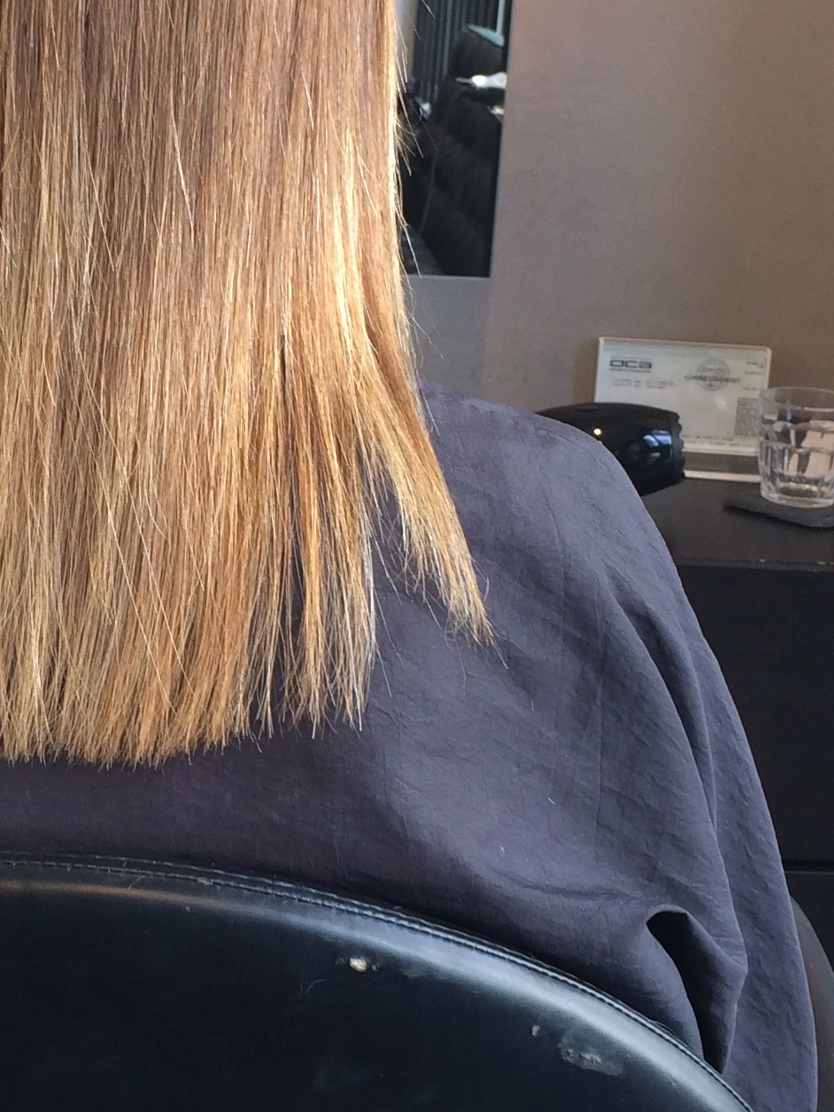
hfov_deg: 18.6
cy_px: 416
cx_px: 73
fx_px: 2504
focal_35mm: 78
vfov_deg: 24.9
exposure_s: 1/60
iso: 50
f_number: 2.2
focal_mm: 4.12
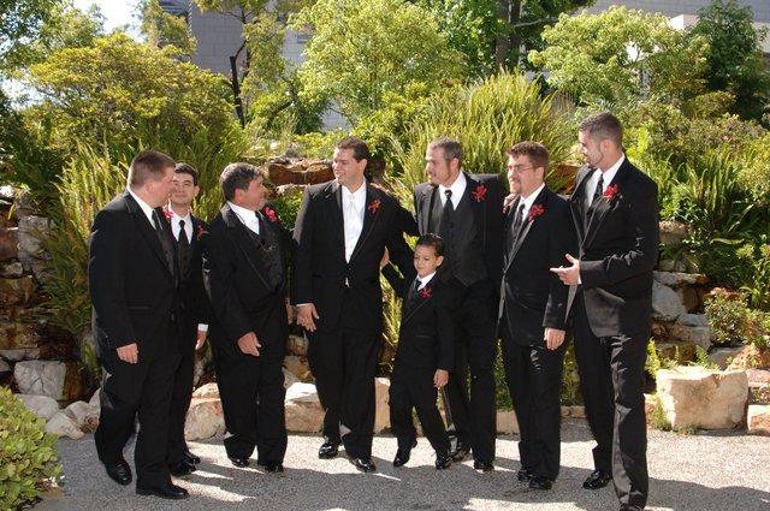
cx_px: 385
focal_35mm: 42
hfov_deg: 46.5
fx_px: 897
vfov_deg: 31.8
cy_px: 256
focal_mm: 28
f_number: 7.6
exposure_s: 1/250
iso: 400
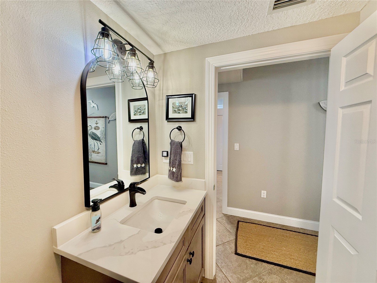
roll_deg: -0.7
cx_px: 188
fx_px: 152
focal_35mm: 14
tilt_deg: -4.6
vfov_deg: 85.7
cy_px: 142
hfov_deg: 102.1
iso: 250
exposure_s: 1/120
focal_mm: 2.22
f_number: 2.2
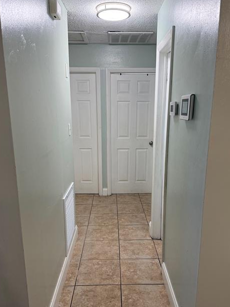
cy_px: 174
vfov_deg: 59.7
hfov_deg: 46.8
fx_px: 266
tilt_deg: -13.4
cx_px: 120
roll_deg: -1.1
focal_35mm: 30
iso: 160
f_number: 1.78
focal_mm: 6.76
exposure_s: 1/120
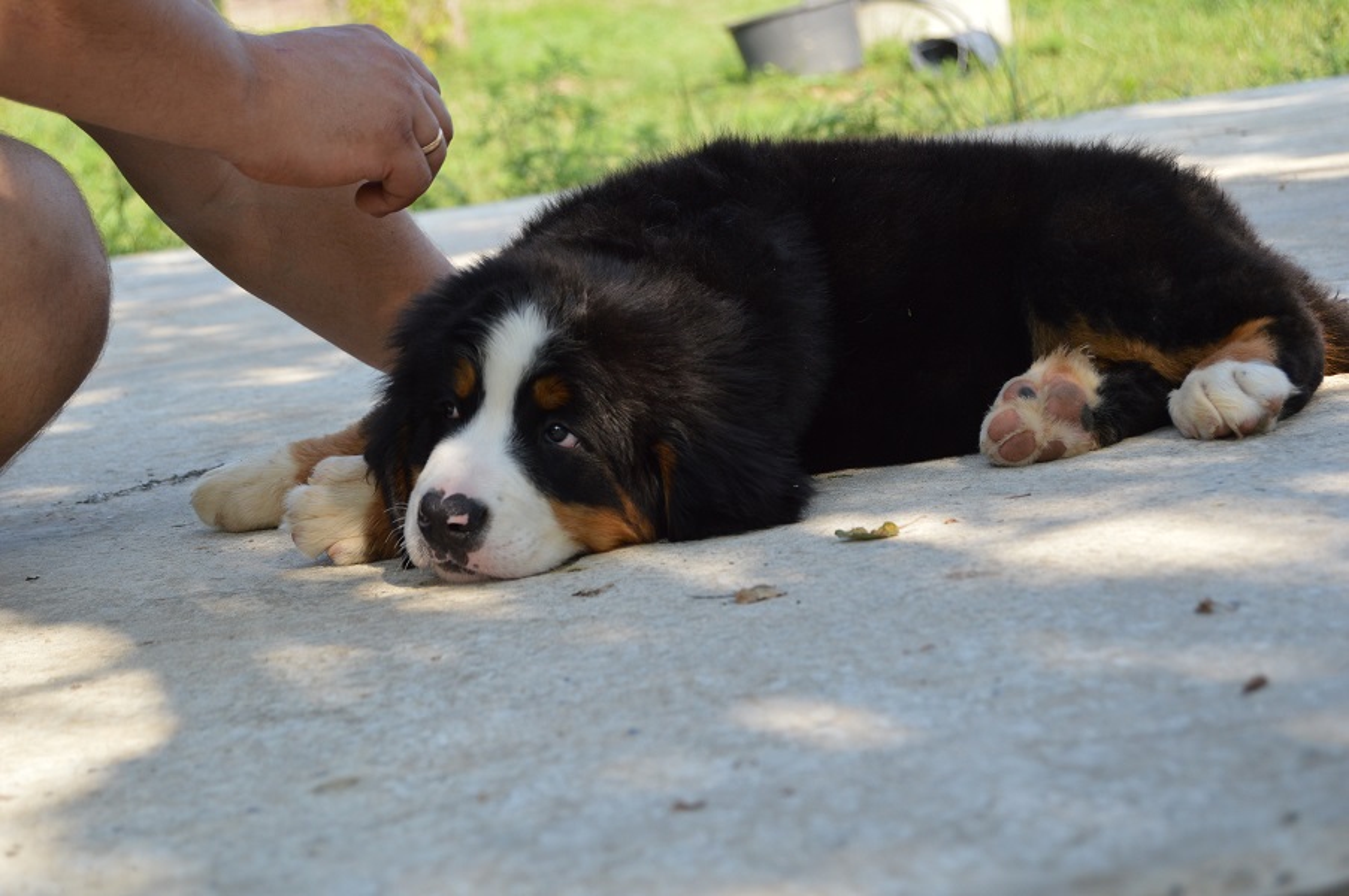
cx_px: 674
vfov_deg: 16.5
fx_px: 3088
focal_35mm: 82
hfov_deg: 24.6
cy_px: 448
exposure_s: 1/500
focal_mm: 55
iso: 450
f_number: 5.6
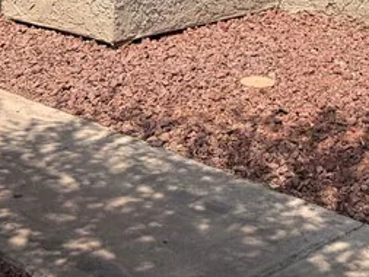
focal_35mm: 97
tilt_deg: +3.5
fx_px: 1034
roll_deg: -2.5
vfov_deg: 13.2
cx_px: 319
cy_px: -270
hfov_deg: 19.9
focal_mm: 6.76
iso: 80
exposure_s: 1/4608
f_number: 1.78
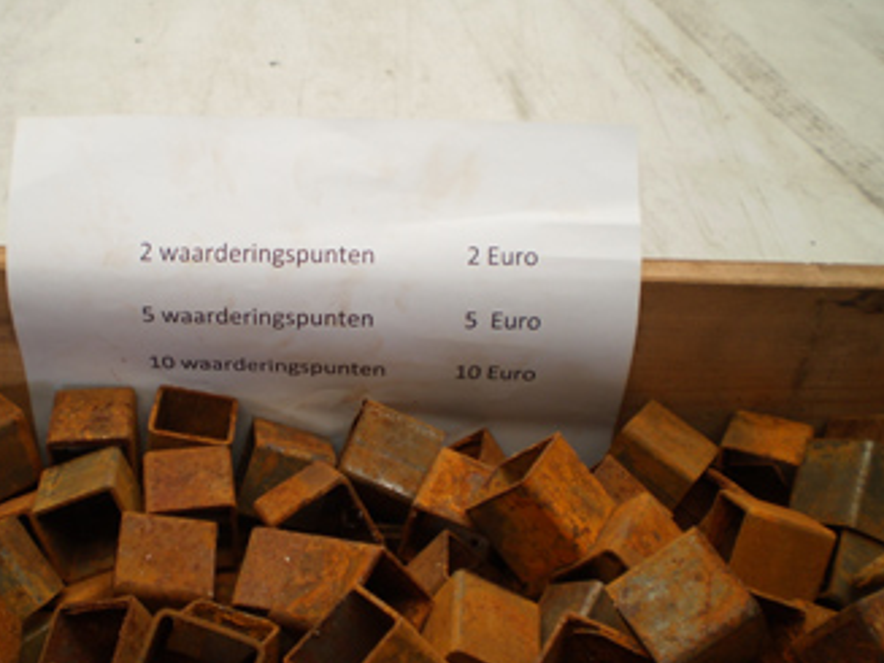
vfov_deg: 32.9
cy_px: 330
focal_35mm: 44
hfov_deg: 42.7
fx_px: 1123
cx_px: 351
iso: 64
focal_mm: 6.3
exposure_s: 1/60
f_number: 3.1
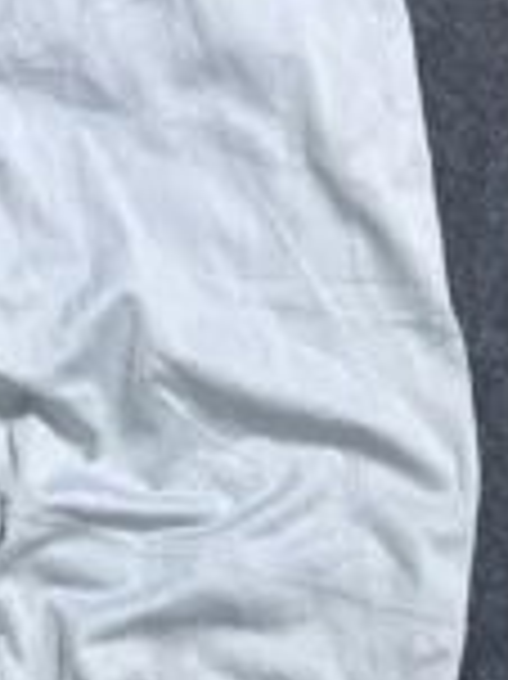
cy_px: 610
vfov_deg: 20.9
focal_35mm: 92
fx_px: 1803
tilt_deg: -59.5
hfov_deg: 15.6
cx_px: -54
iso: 125
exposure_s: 1/50
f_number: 1.5
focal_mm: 5.7
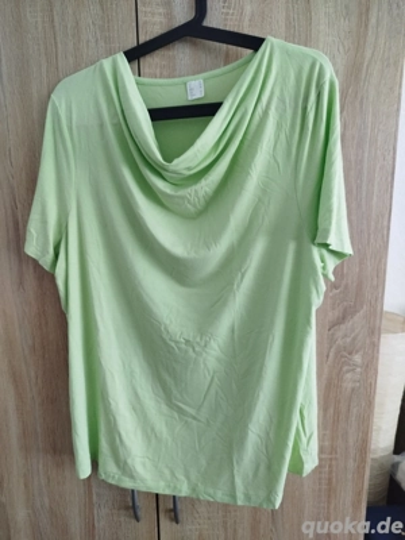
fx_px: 374
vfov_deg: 71.6
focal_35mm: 24
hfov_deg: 56.8
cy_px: 270
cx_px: 202
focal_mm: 5.31
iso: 640
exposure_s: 1/33
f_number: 1.7
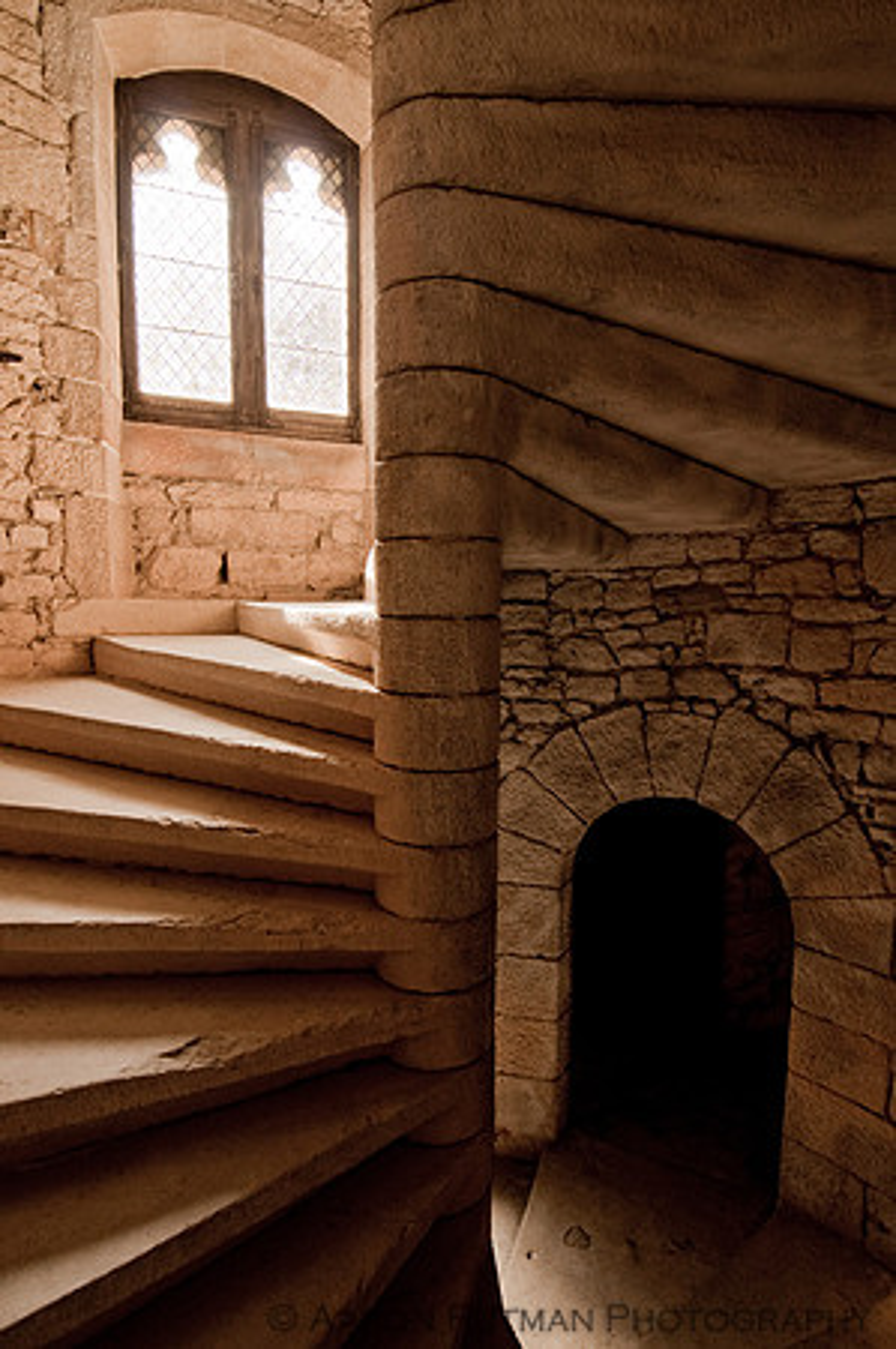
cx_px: 448
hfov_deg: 67.3
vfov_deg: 90.1
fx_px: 674
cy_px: 674
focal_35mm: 18
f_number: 4
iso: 200
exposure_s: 1/60
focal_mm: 12
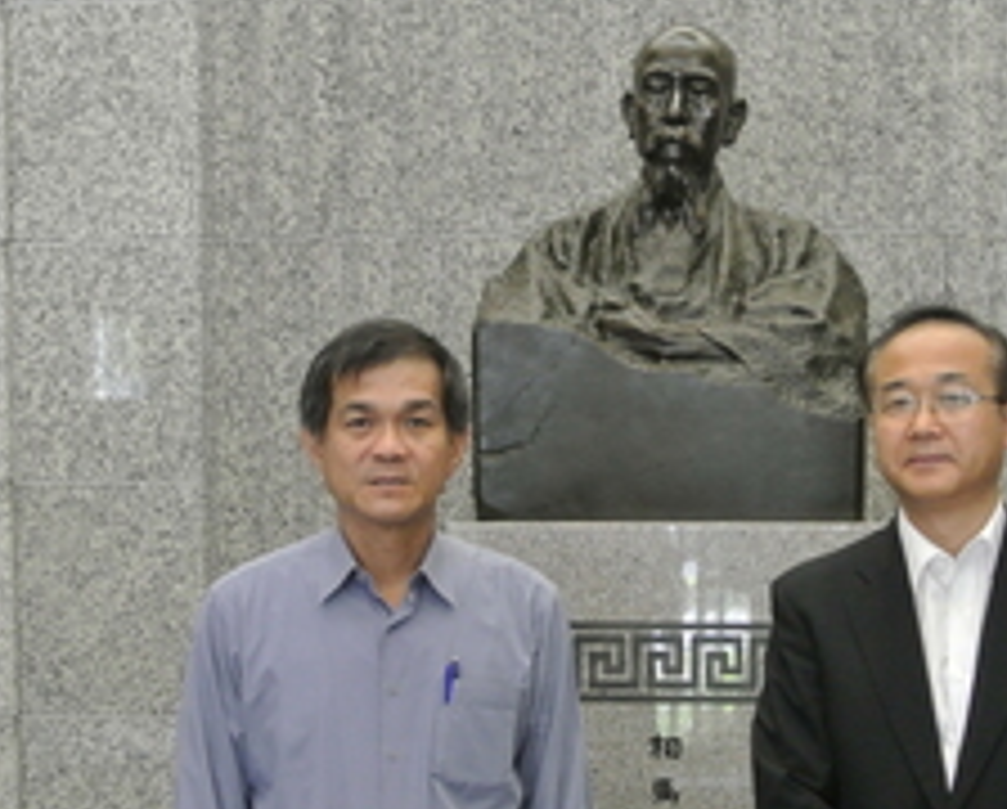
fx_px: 2000
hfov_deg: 28.2
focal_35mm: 67
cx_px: 625
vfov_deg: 22.6
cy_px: 649
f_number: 3.8
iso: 800
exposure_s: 1/30
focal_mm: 12.2
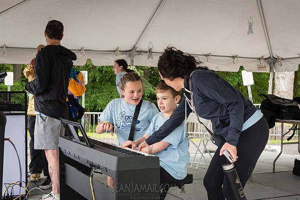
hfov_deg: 37.1
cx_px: 149
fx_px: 447
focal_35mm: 54
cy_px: 115
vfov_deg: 25.2
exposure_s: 1/125
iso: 400
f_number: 4
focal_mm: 45
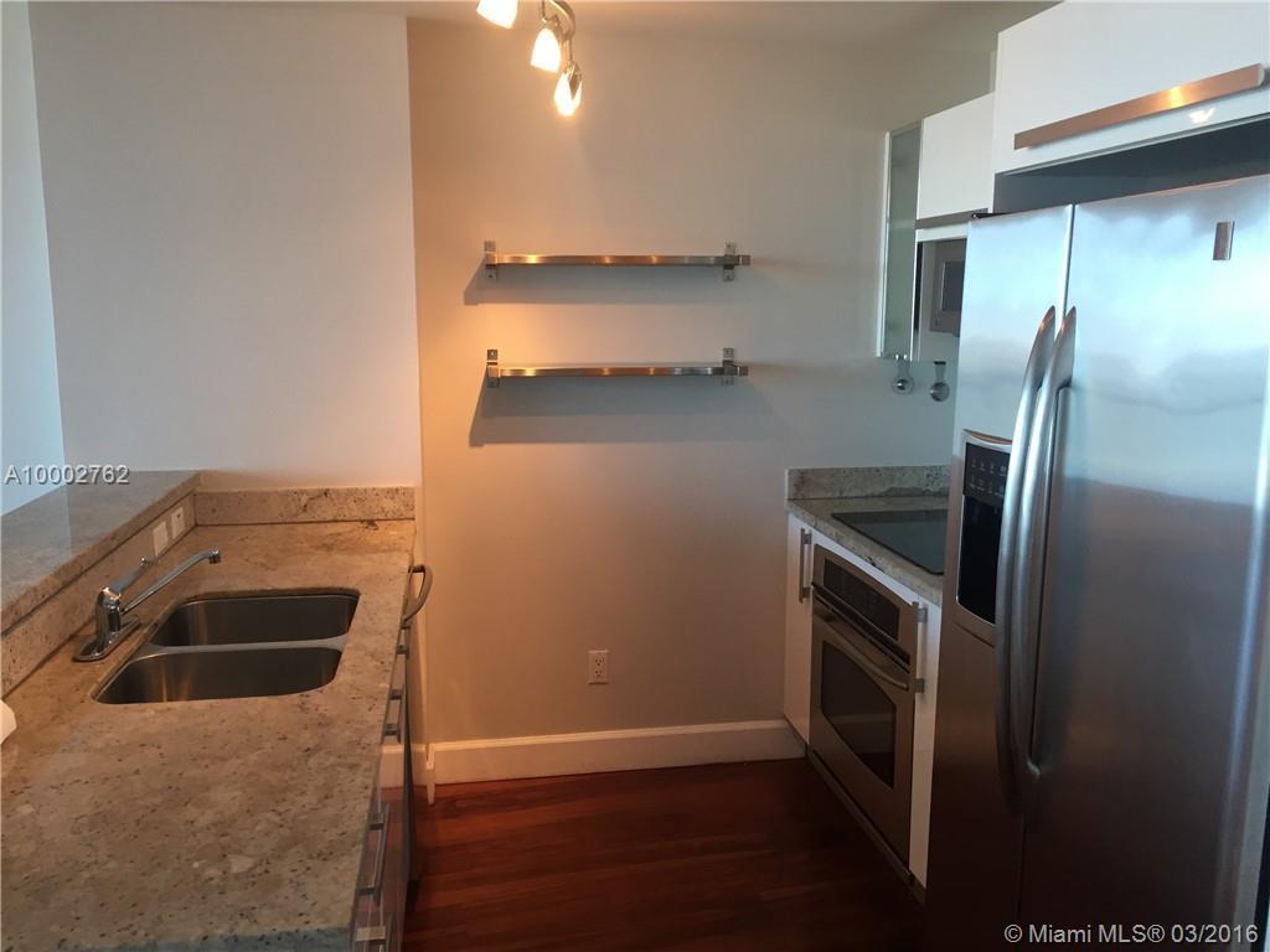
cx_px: 635
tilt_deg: -9.1
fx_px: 1064
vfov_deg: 48.2
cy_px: 476
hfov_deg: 61.7
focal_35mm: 29
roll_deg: -0.5
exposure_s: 1/30
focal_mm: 4.15
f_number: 2.2
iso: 64
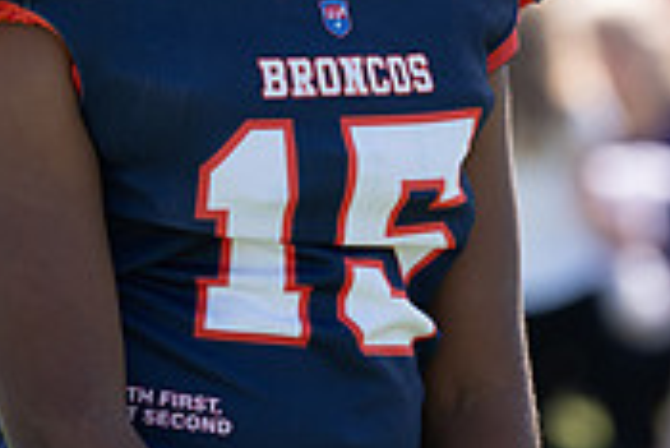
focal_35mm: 491
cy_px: -21
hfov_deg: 4.2
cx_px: 337
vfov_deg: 2.8
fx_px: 9145
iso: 100
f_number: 2.8
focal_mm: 148
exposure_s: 1/640
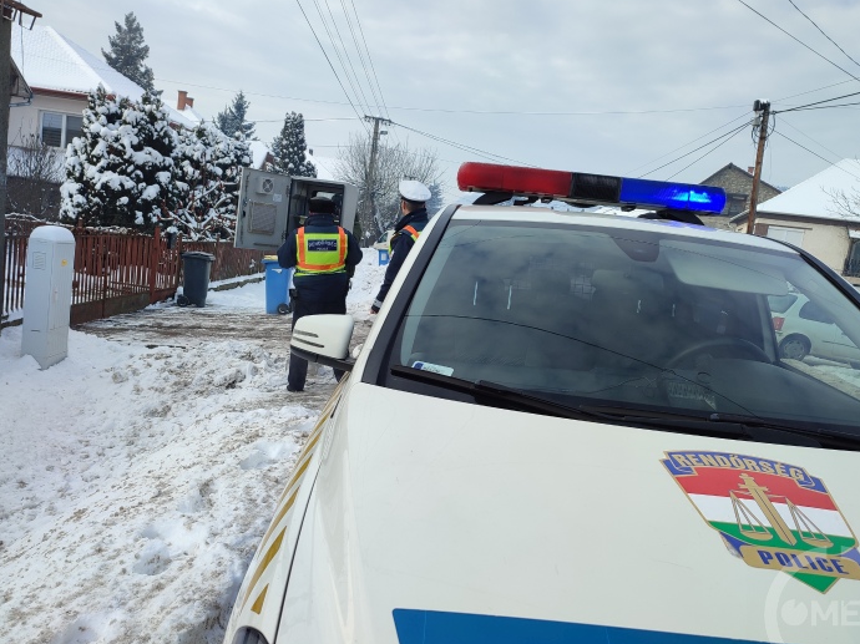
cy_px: 323
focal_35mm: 29
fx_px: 720
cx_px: 429
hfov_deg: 61.7
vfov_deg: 48.2
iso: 50
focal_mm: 6.04
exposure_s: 1/302
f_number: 1.9
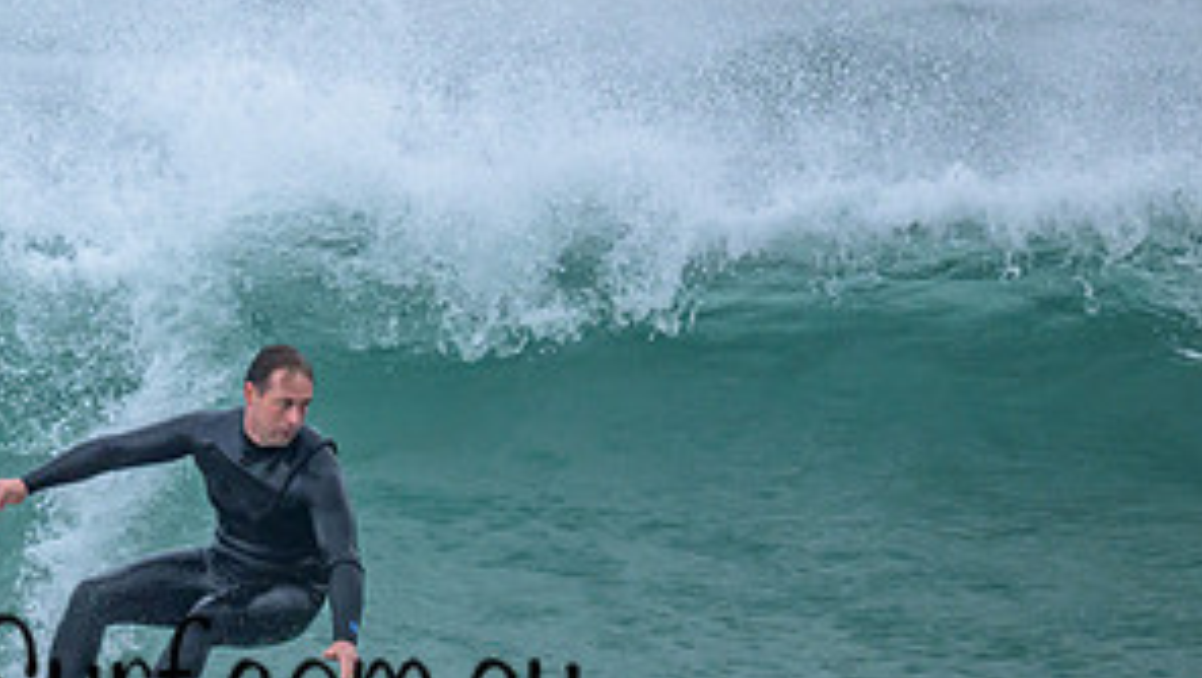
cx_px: -288
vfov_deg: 0.5
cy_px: 641
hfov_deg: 1.0
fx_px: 71796
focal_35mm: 2251
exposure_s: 1/2000
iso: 800
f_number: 6.3
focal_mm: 800
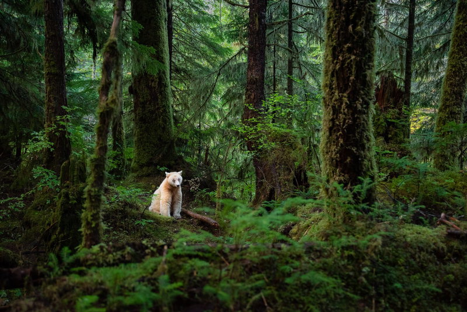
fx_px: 454
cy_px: 156
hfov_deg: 54.4
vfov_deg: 37.9
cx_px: 234
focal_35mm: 35
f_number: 4.5
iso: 2200
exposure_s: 1/80
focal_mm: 35
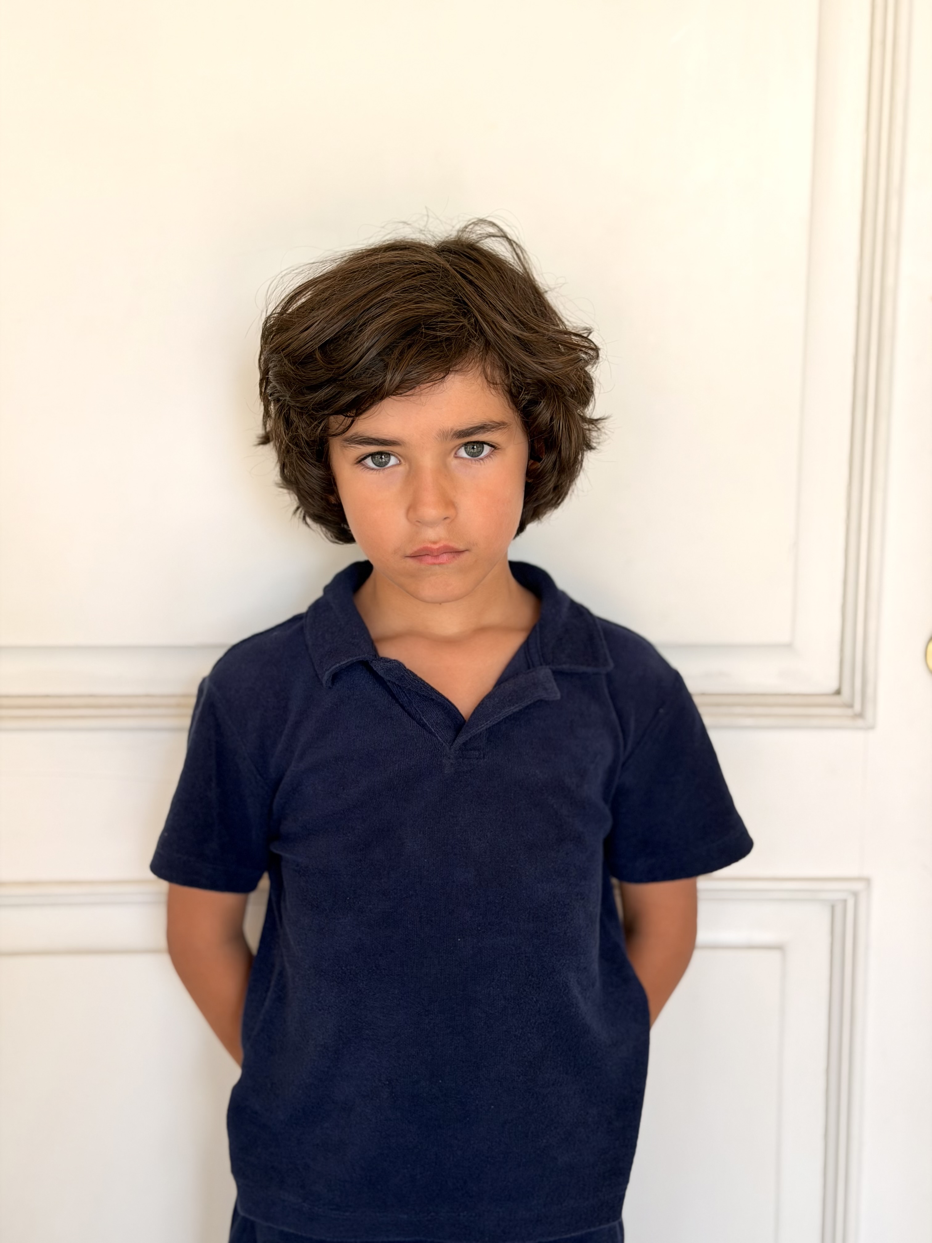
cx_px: 466
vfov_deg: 39.7
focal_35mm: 48
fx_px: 1723
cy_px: 622
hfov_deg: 30.3
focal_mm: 6.76
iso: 50
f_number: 1.78
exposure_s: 1/131
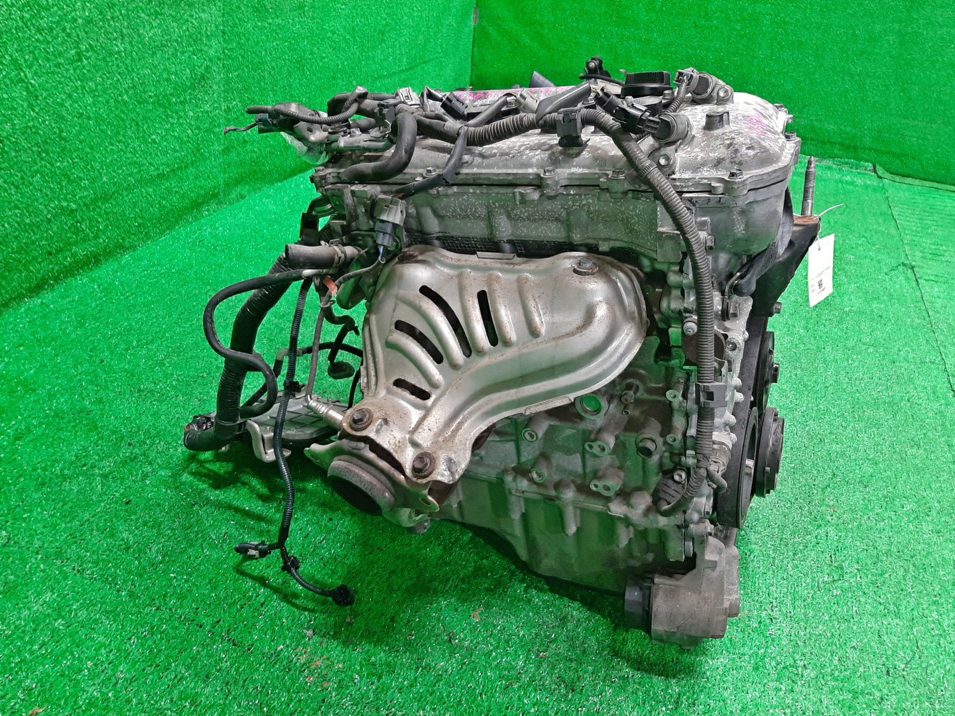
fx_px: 717
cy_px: 358
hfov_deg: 67.3
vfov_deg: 53.1
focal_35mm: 26
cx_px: 478
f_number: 1.7
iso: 174
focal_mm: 3.93
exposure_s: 1/50
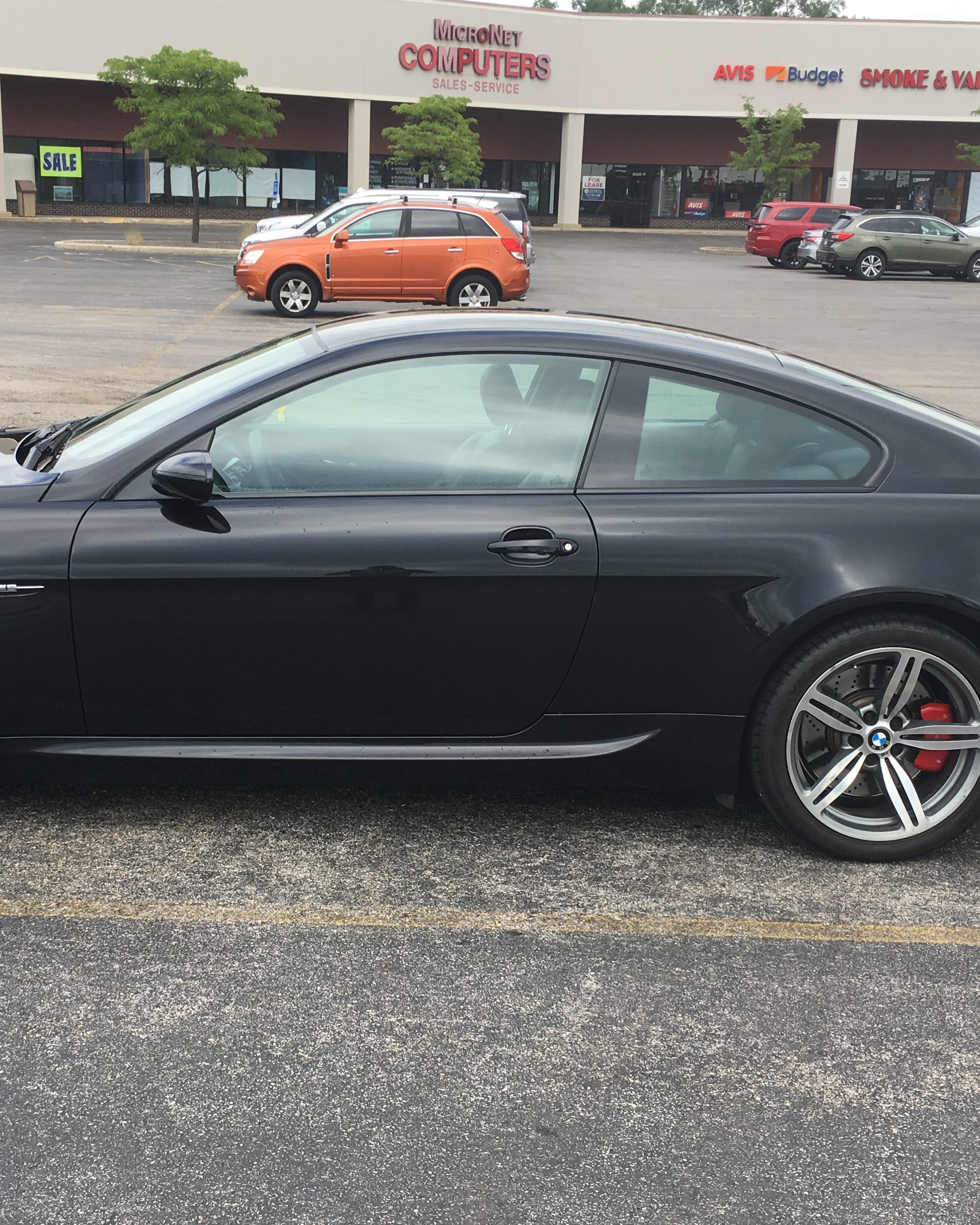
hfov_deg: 32.7
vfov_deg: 40.2
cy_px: 709
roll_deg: -1.9
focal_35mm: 46
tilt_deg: -15.9
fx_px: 1668
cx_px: 417
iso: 25
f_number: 2.2
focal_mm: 4.15
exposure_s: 1/405
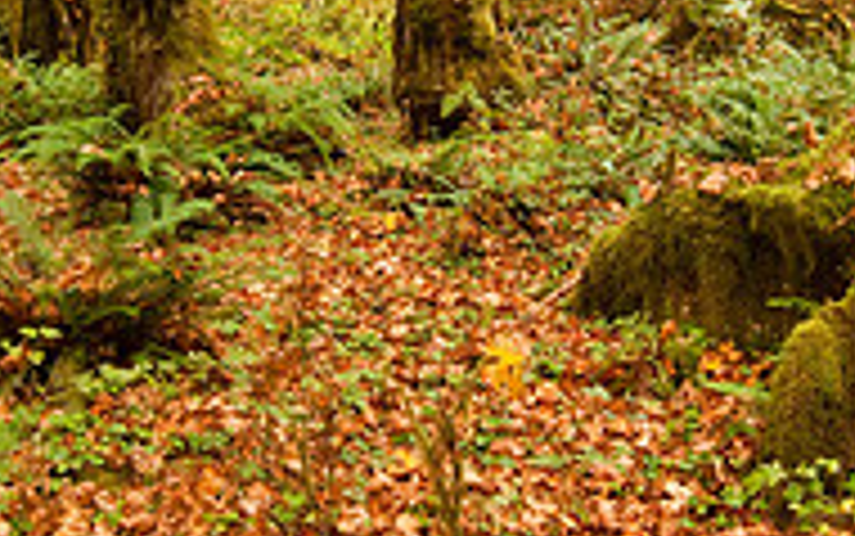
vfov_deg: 23.1
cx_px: 387
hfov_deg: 36.2
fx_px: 1306
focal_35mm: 56
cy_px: 214
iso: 200
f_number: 4
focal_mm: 12
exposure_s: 1/10
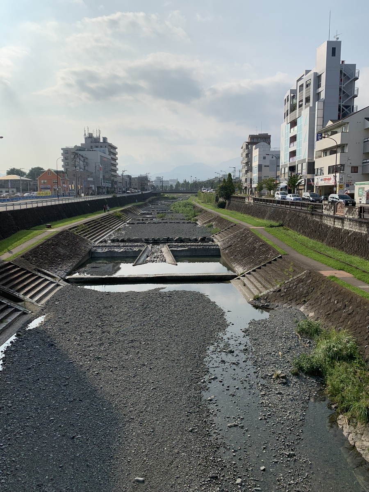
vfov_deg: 67.3
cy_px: 246
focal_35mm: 26
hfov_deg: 53.1
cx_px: 184
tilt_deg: -5.9
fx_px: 370
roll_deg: +0.5
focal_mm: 4.25
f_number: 1.8
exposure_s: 1/4902
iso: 25
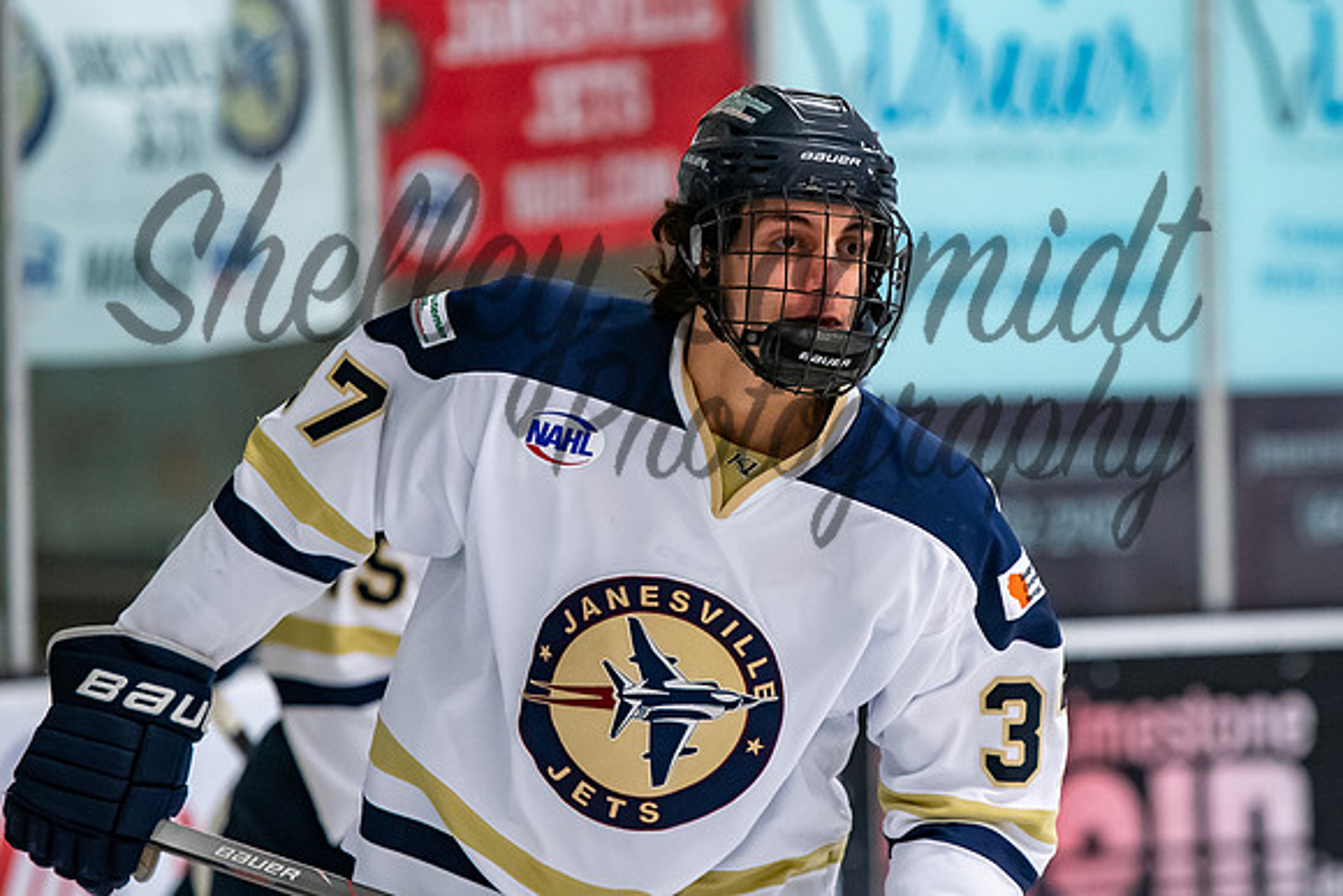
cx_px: 844
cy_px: 382
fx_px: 13363
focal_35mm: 358
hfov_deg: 5.8
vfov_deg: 3.8
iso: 2000
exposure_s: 1/800
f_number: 3.2
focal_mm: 190
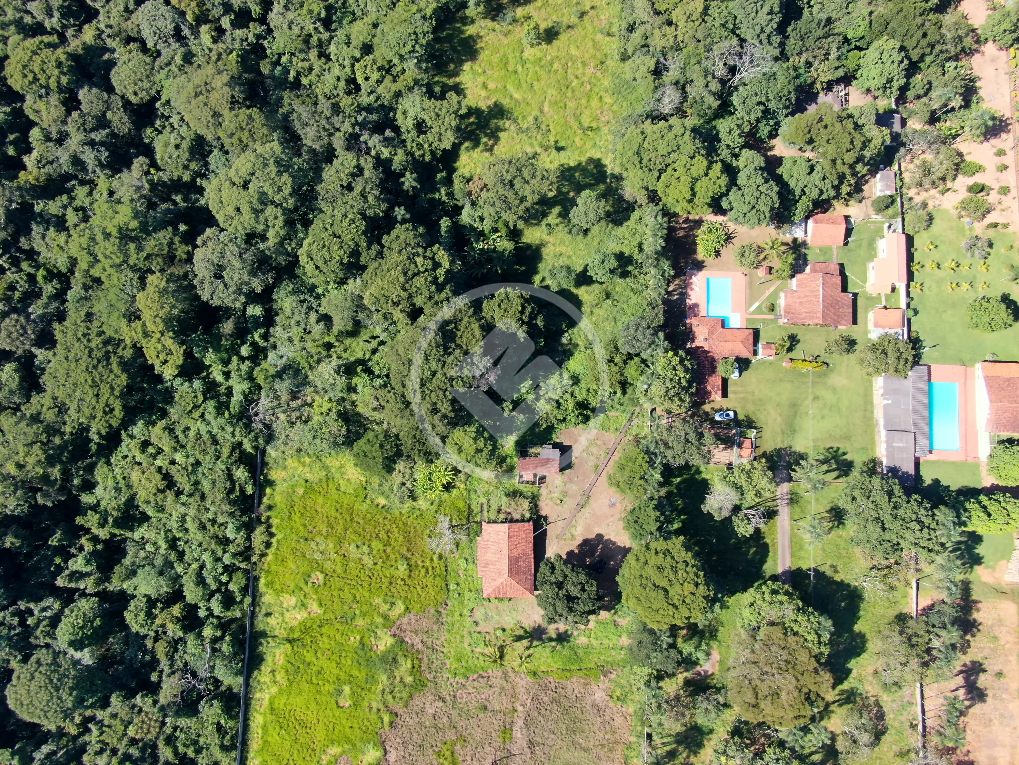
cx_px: 510
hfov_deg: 71.6
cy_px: 382
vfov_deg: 56.8
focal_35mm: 24
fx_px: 706
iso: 100
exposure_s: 1/500
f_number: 2.8
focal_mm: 4.39
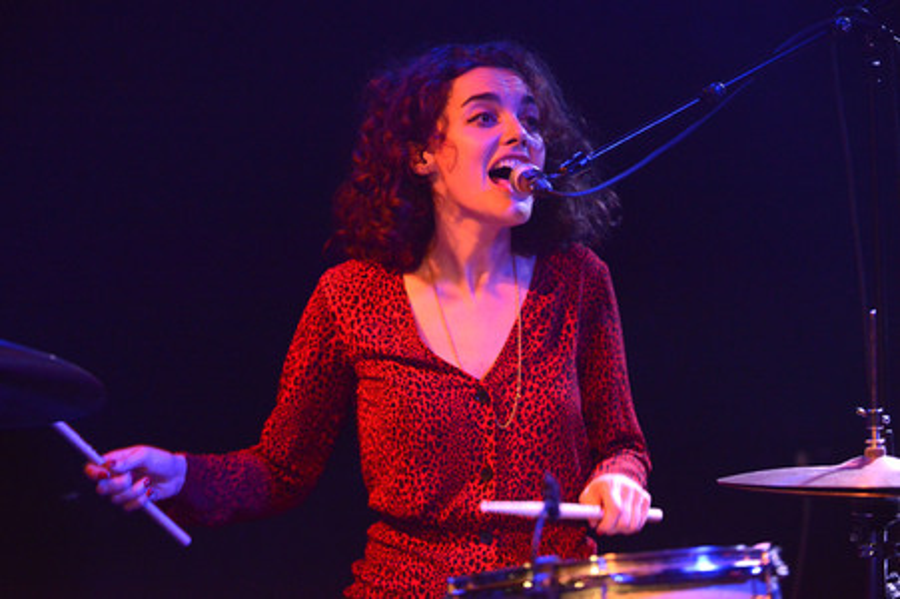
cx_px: 450
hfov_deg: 23.7
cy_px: 300
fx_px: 2148
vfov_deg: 15.9
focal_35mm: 86
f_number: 2.8
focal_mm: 86
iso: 8063
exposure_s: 1/200
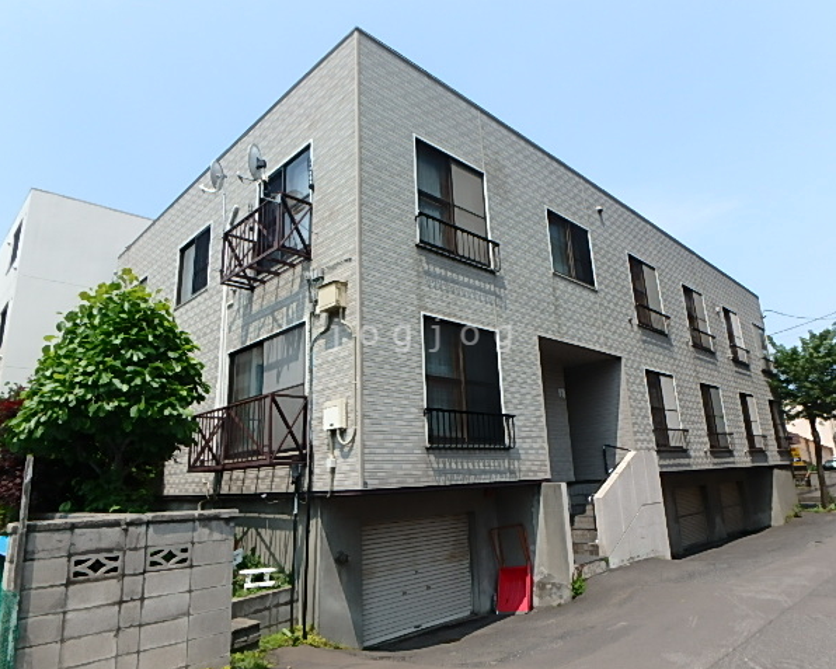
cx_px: 424
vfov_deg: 63.1
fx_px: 544
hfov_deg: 75.0
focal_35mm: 22
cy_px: 335
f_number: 6
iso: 125
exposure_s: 1/400
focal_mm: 3.7
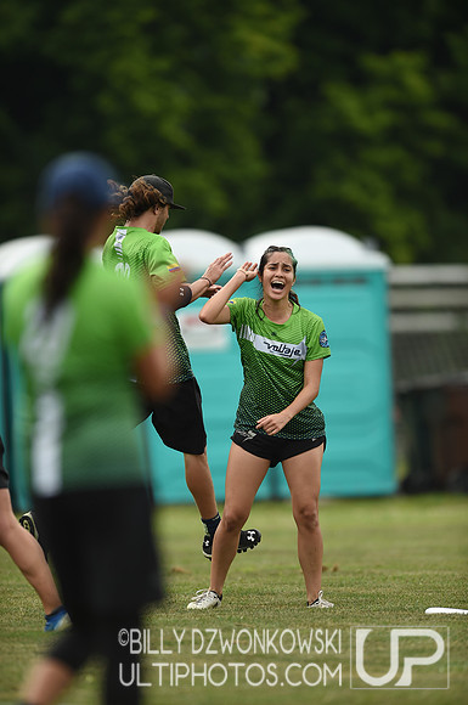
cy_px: 352
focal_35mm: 400
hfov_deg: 3.4
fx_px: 7823
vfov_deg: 5.2
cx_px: 234
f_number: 2.8
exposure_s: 1/2000
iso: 320
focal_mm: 400
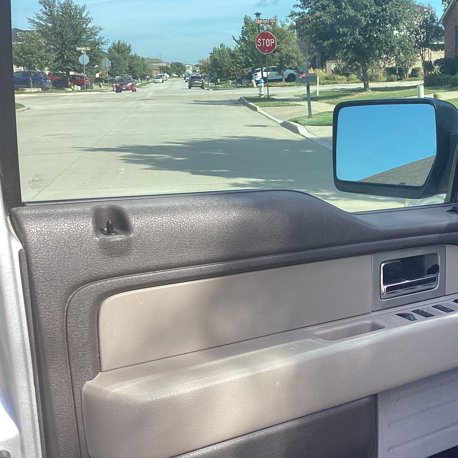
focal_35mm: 47
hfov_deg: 35.2
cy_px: 275
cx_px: 346
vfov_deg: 35.9
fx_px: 704
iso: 25
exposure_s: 1/529
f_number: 2.4
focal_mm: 3.3
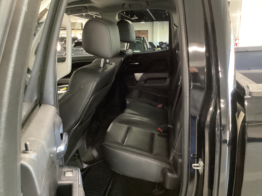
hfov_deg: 58.4
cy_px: 98
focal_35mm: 31
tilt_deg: -16.3
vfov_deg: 45.4
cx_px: 131
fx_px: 235
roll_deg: +0.6
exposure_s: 1/20
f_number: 2.4
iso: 640
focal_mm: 3.3
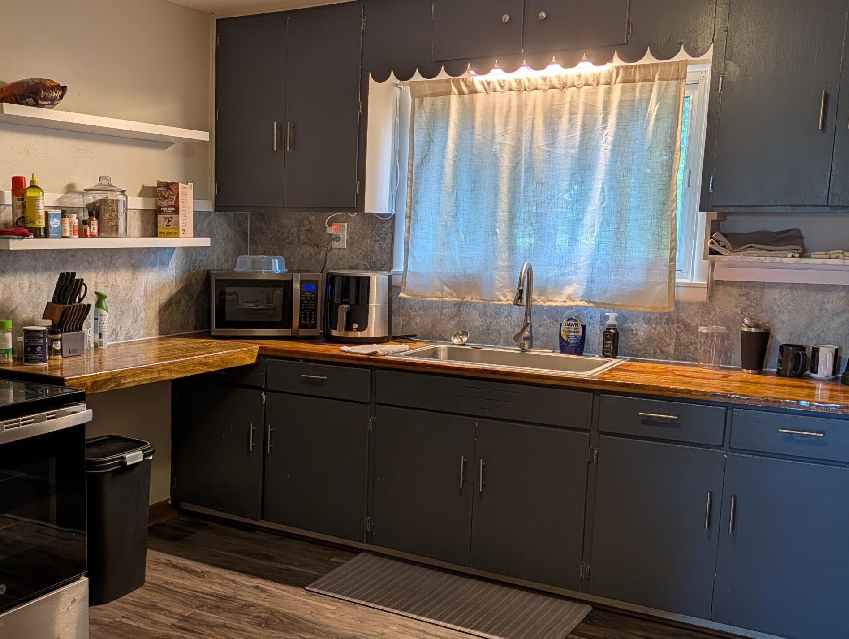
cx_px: 250
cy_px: 372
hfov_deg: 47.7
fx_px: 933
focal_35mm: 38
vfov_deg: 37.7
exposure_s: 1/120
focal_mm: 6.9
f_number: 1.68
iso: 27
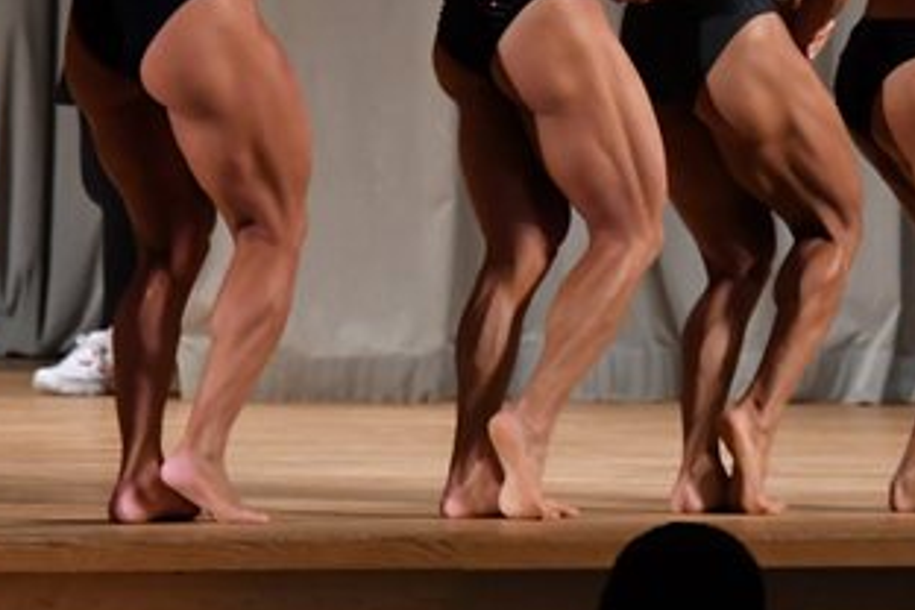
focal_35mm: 465
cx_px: 485
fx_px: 11818
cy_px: 88
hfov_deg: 4.4
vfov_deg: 3.0
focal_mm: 125
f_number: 5.6
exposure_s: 1/400
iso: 3200
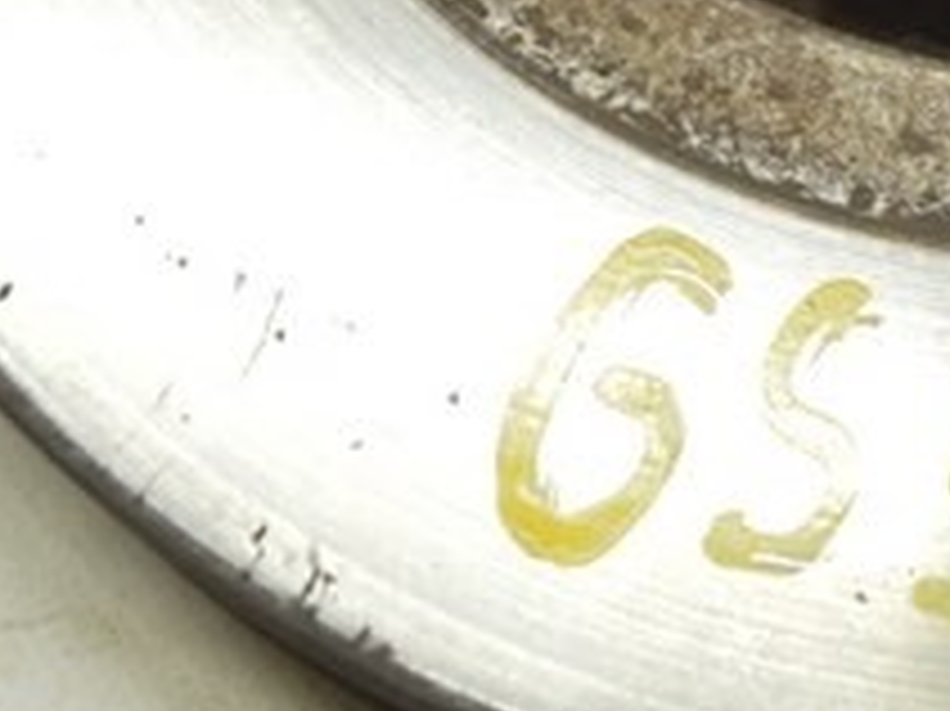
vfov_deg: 9.2
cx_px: 1058
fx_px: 4224
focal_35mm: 154
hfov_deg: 12.6
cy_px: -533
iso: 400
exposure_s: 1/20
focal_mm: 22
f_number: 5.6
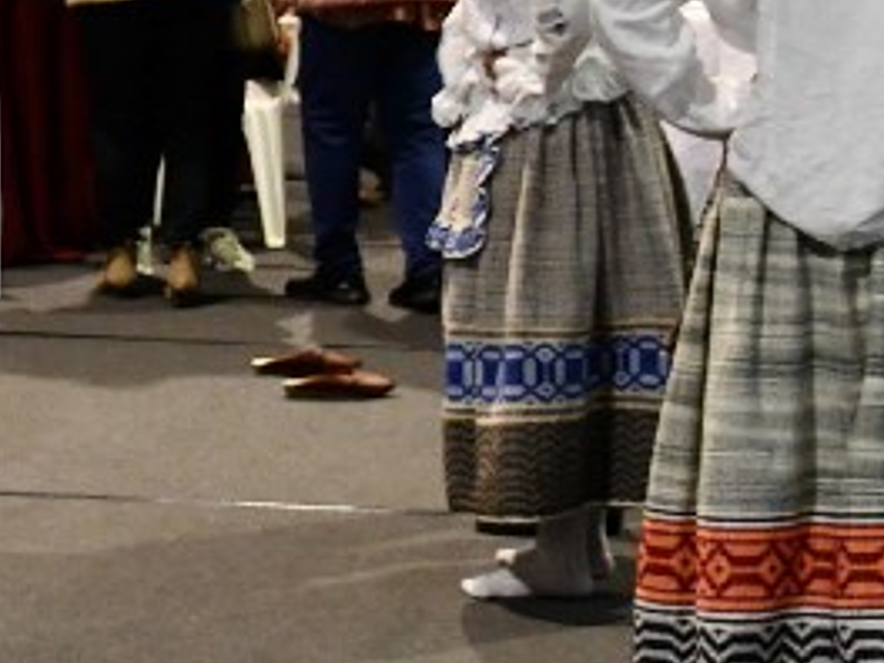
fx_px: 4571
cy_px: 144
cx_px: -107
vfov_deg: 8.3
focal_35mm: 179
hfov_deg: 10.9
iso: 3200
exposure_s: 1/100
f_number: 4.2
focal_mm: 32
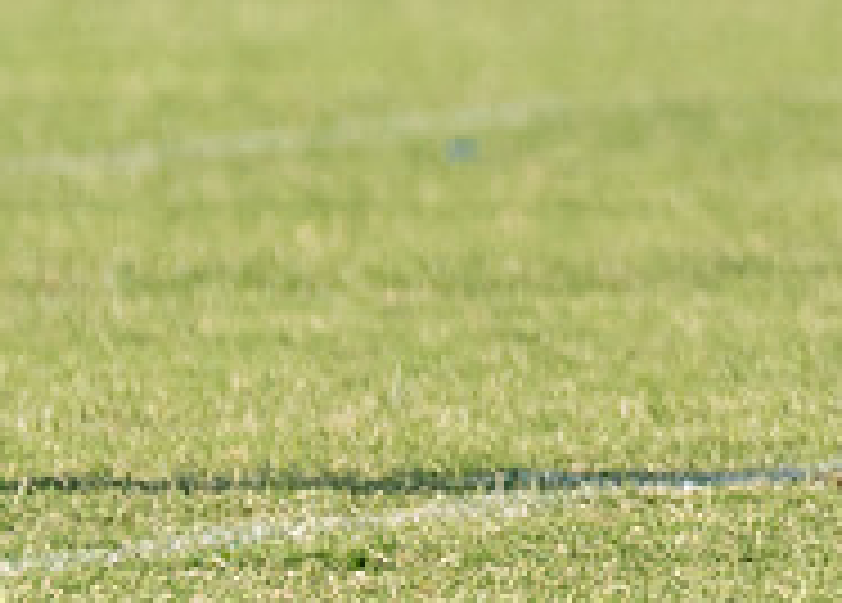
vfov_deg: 0.9
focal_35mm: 1614
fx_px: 38638
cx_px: 1367
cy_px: -439
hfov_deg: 1.2
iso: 160
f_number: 2.8
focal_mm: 200
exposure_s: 1/2500
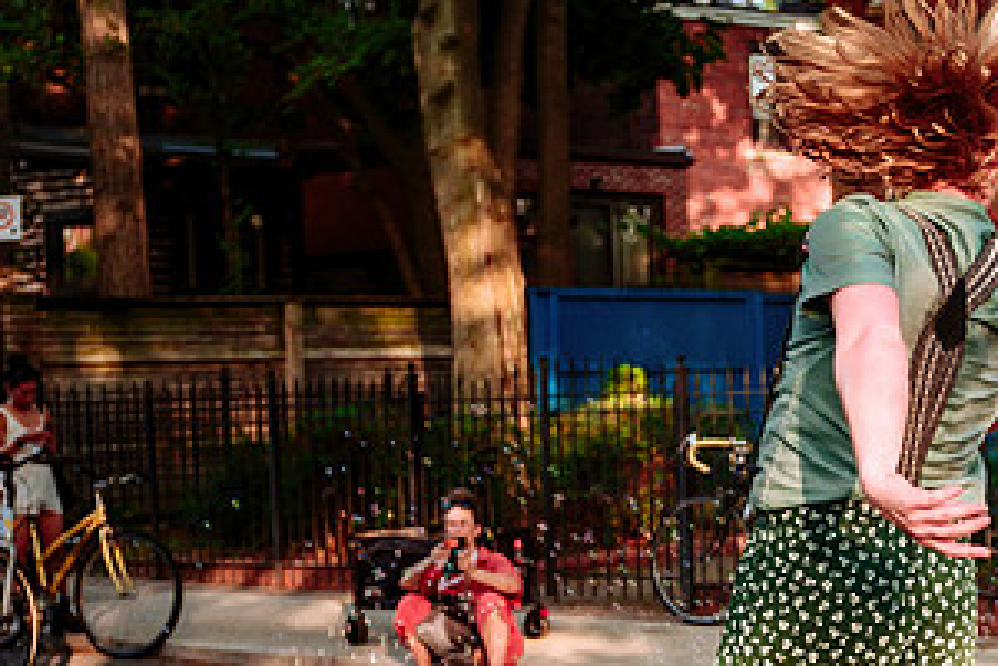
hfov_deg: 23.6
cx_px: 882
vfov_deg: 16.2
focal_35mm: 84
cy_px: 467
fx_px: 2330
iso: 500
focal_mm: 25.9
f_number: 1.8
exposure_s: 1/1000
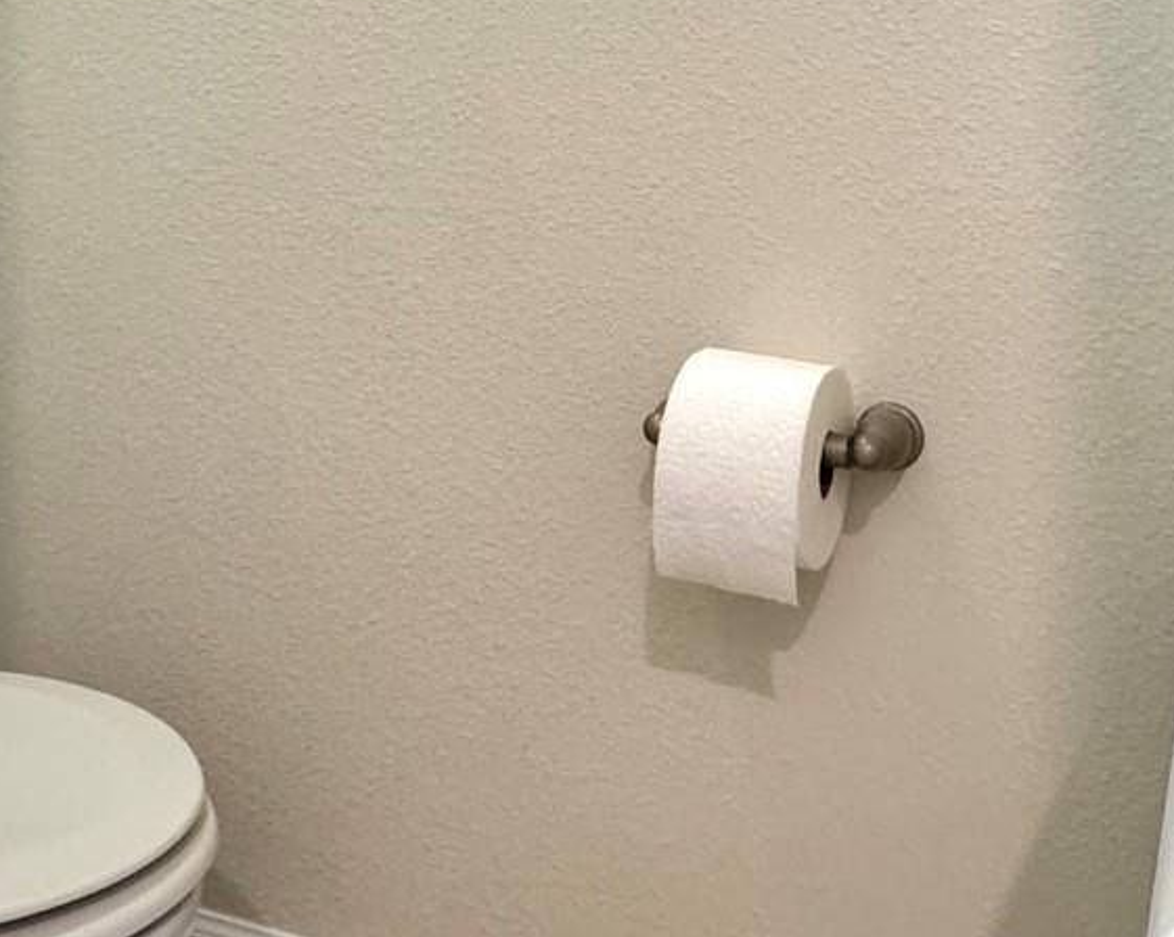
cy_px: 220
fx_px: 1354
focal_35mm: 39
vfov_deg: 37.1
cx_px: 619
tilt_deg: -3.0
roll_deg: -0.6
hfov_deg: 46.9
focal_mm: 2.22
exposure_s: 1/60
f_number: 2.2
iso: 320
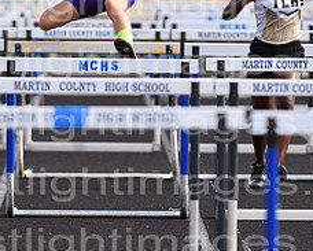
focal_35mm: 1074
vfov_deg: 1.4
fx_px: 9962
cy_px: 35
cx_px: 103
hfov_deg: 1.8
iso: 400
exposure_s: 1/2000
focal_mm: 300
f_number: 4
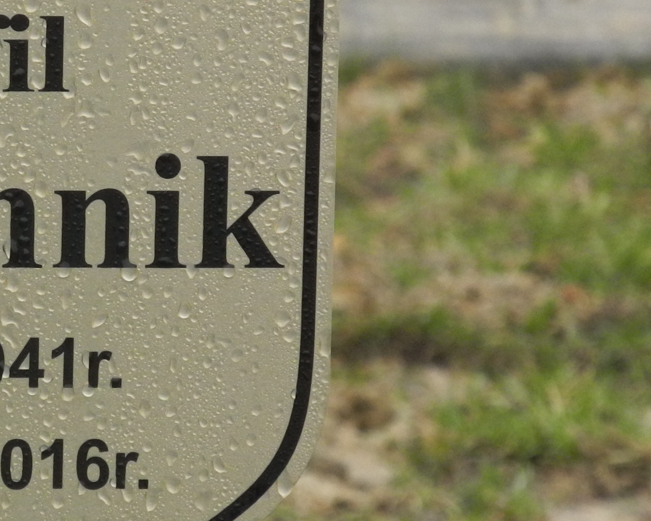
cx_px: -109
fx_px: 9018
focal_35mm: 468
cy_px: 224
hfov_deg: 4.1
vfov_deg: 3.3
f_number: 5.6
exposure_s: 1/200
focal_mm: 37
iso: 400
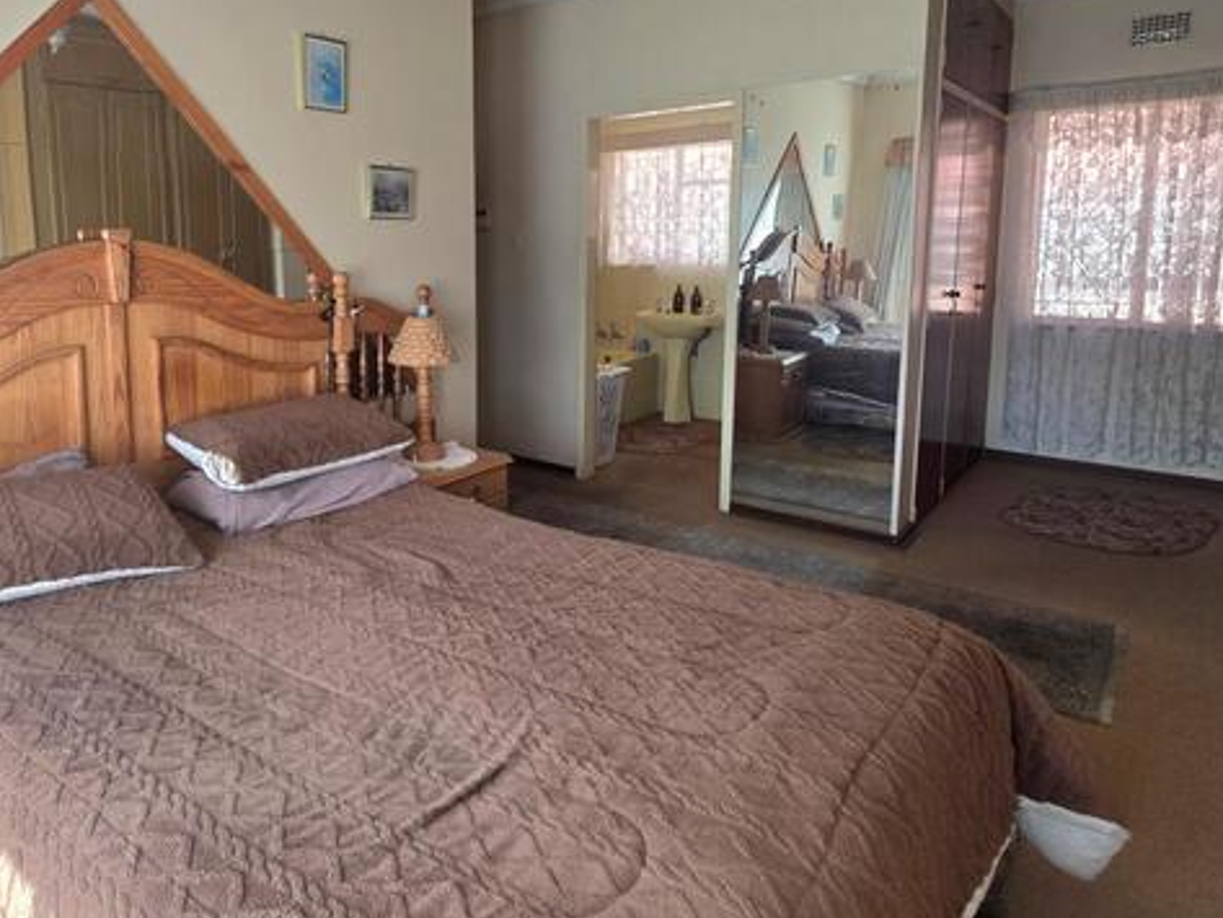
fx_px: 777
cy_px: 349
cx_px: 409
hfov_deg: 74.1
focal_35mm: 22
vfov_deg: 60.4
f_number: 1.9
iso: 64
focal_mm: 2.2
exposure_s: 1/101
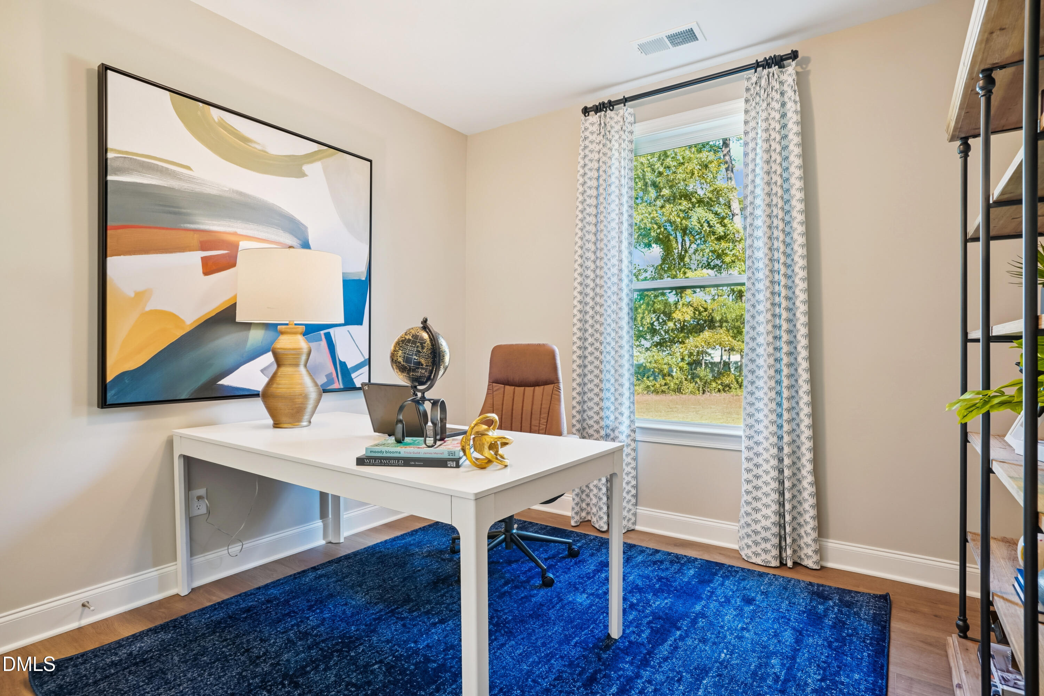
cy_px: 348
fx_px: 522
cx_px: 522
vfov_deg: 67.4
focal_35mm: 18
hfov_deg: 90.0
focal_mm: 18
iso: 100
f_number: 8
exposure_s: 1/1.67
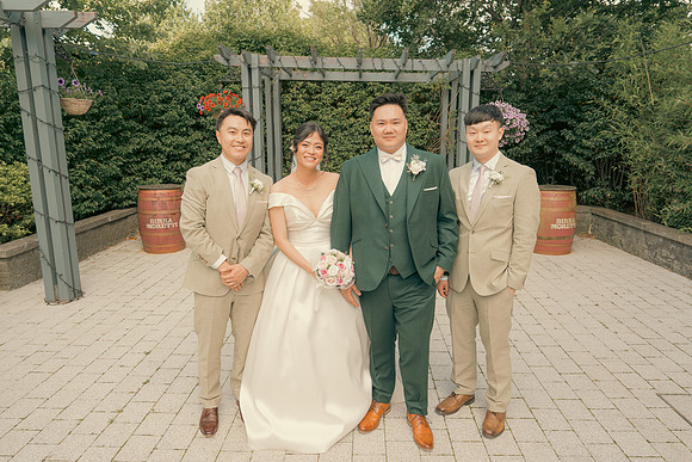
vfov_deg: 53.2
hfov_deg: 73.7
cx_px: 346
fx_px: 461
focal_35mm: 24
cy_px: 231
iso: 125
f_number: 3.5
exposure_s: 1/250
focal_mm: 24
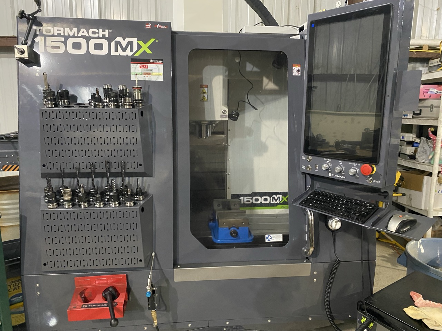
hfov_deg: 67.3
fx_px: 332
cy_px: 166
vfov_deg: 53.1
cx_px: 221
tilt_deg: -9.1
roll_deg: -1.3
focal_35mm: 26
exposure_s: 1/30
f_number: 1.8
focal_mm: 4.25
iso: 800
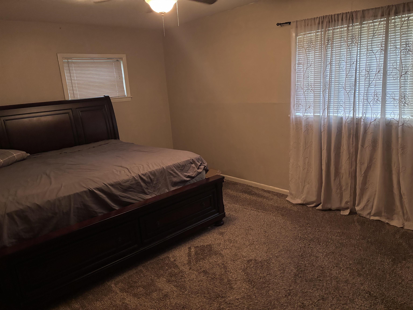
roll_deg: +3.9
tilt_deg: -13.1
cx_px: 206
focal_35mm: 26
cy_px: 155
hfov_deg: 67.3
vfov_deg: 53.1
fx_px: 310
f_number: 1.6
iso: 640
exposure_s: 1/30
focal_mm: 5.96
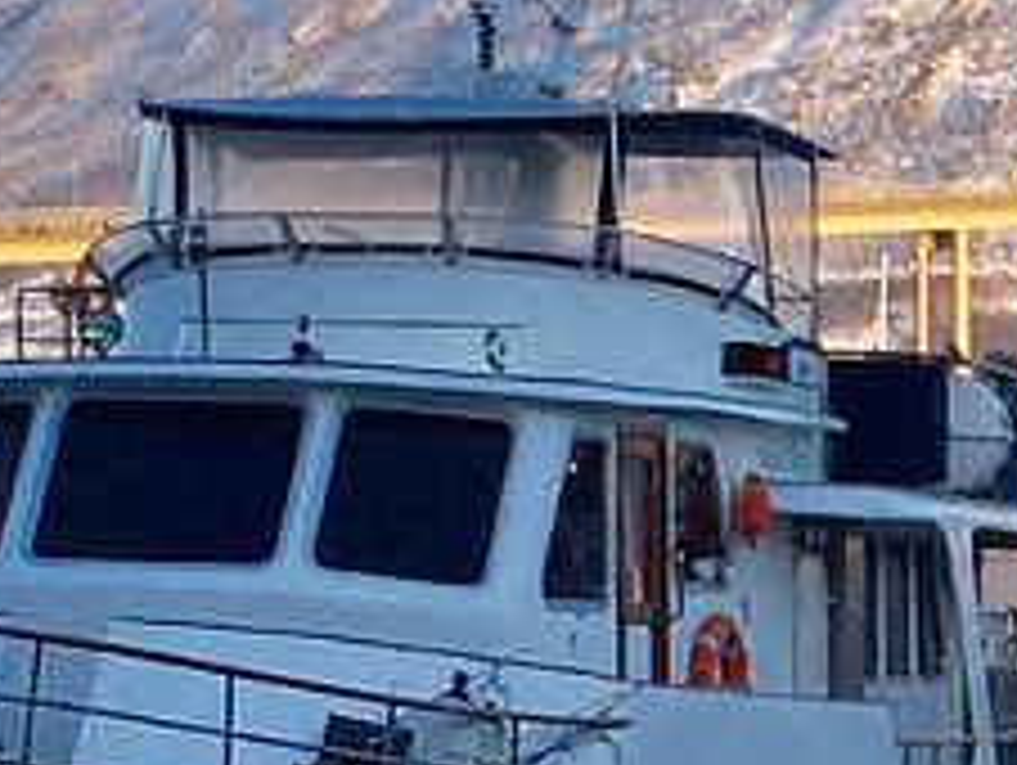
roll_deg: +0.8
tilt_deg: -1.3
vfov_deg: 7.2
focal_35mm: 205
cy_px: 639
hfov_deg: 9.5
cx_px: 1224
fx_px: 6029
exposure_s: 1/746
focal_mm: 4.15
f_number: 2.2
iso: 32
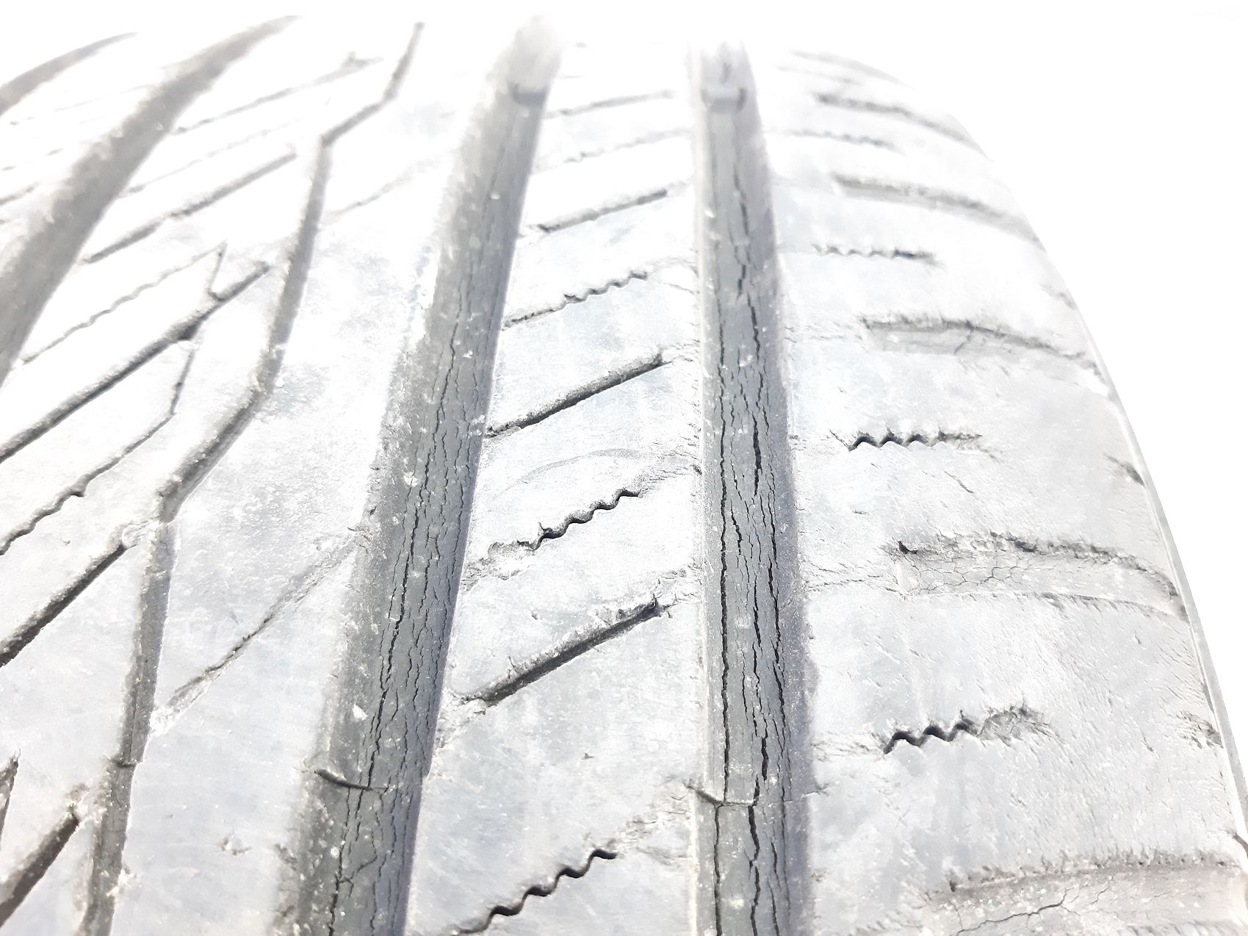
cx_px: 624
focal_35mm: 27
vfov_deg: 51.3
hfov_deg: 65.3
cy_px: 468
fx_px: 973
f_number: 1.7
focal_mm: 3.93
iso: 400
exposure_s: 1/50
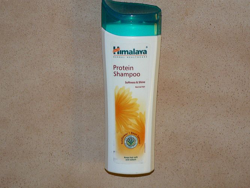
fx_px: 765
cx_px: 125
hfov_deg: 18.6
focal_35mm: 106
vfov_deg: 14.0
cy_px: 94
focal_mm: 17.7
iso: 200
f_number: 3.2
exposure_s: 1/60
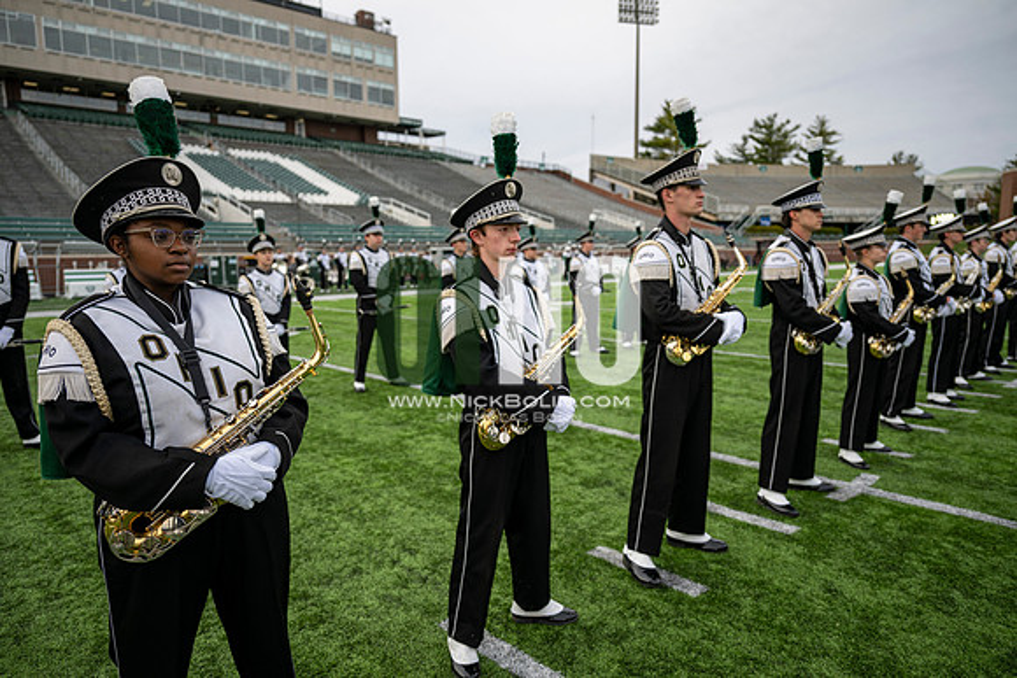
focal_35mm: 24
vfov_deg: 53.2
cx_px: 508
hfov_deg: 73.7
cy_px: 339
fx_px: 678
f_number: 2.8
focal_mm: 24
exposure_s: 1/500
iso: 125
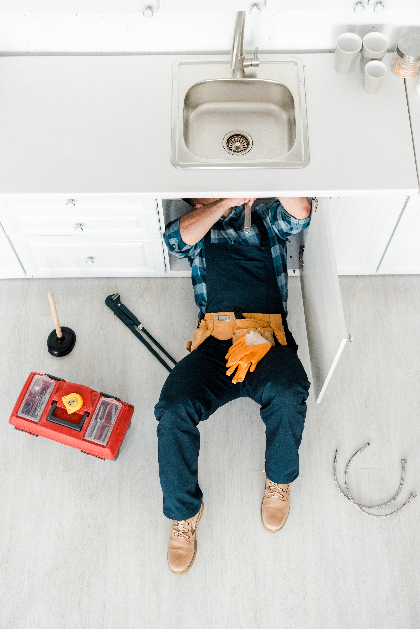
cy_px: 314
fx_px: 787
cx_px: 210
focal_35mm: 45
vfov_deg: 43.6
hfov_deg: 29.9
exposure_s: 1/125
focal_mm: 45
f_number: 3.5
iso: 800
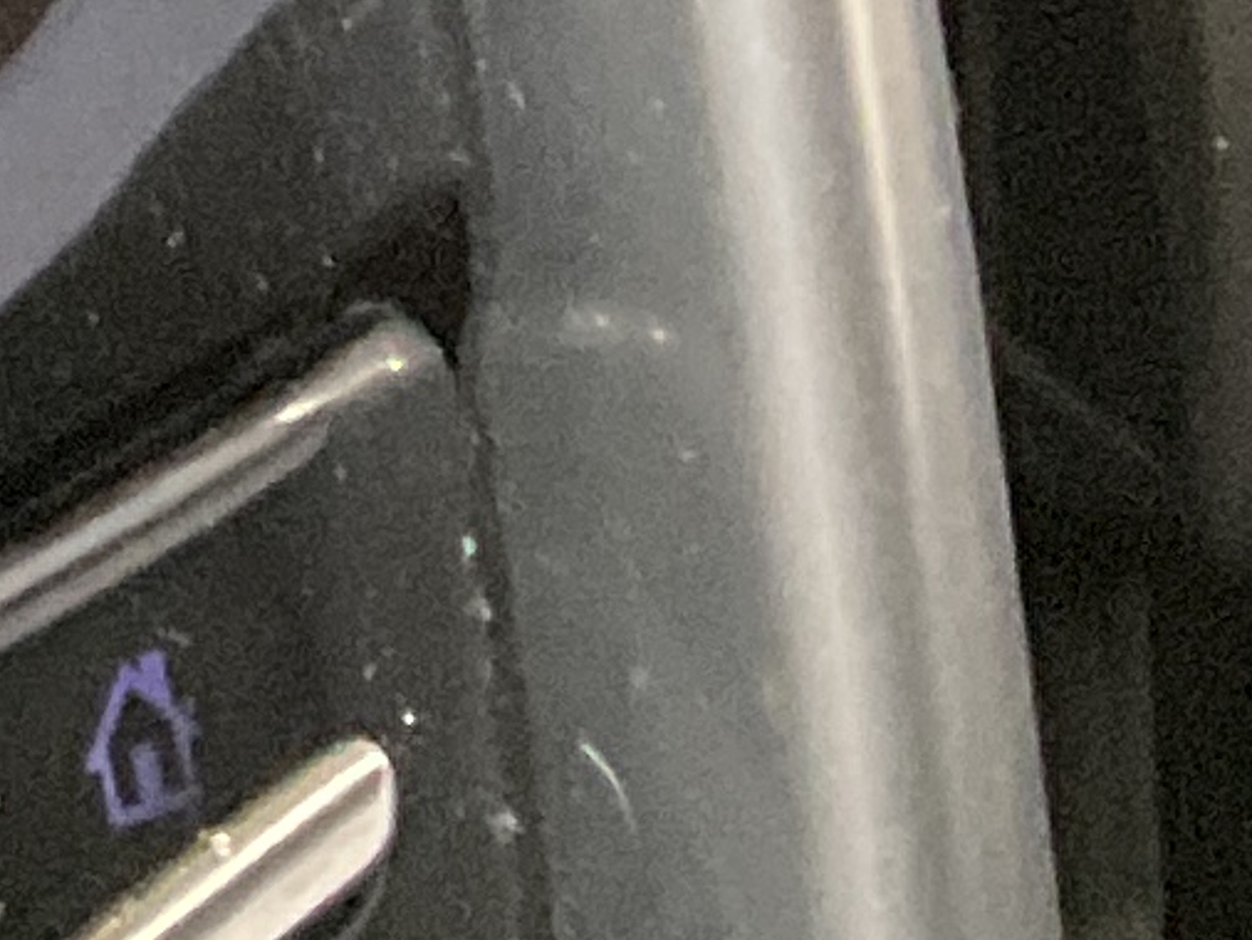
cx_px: -3731
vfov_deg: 6.1
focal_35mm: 231
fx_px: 8359
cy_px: -1482
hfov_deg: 6.7
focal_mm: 3
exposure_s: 1/33
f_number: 1.8
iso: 320
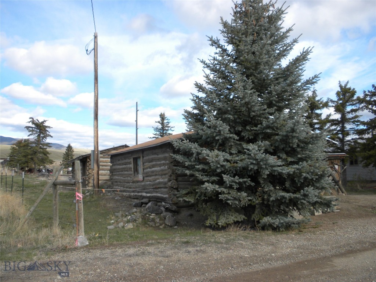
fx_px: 402
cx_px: 188
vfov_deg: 38.7
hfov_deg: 50.1
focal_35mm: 37
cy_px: 141
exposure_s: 1/468
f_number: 3.5
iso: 64
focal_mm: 6.6
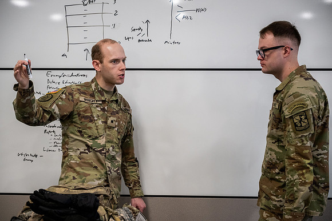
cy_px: 110
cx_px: 166
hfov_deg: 28.8
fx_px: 646
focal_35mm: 70
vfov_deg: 19.5
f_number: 4
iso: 2500
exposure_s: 1/400
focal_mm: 70
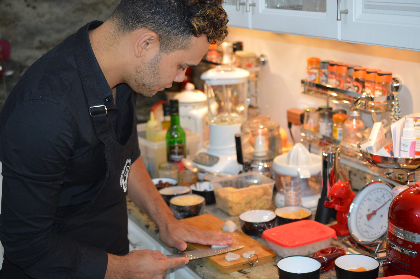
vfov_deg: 22.6
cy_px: 140
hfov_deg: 33.4
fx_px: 699
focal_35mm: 60
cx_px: 210
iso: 400
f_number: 3.2
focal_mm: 40
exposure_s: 1/60
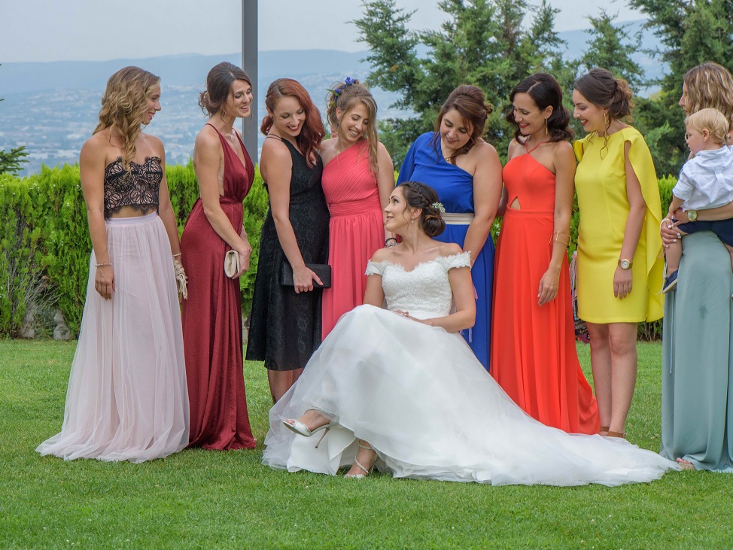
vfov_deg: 13.0
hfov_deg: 17.3
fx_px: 2415
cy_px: 275
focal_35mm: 114
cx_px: 406
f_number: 9
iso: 500
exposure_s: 1/200
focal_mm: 105
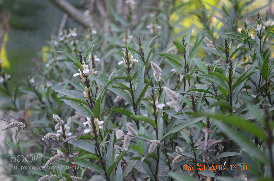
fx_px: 570
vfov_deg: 18.1
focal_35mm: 75
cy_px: 90
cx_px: 137
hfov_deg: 27.1
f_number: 5.6
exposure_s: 1/100
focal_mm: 50
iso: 640
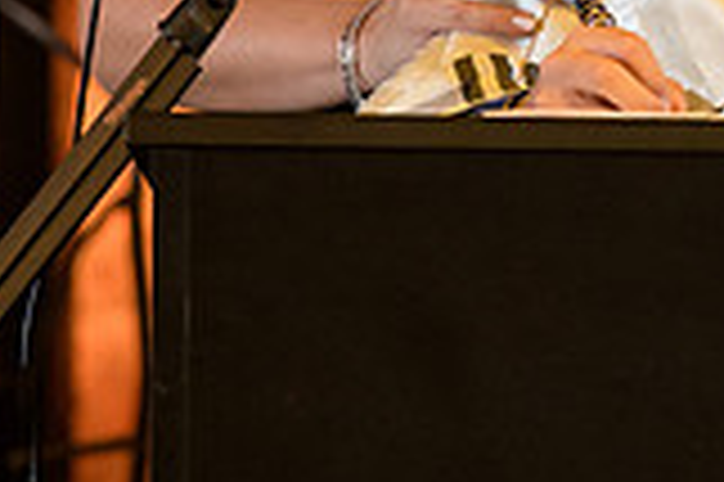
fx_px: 12677
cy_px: -327
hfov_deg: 3.3
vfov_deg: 2.2
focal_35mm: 631
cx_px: 764
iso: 1600
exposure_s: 1/125
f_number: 3.2
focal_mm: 175
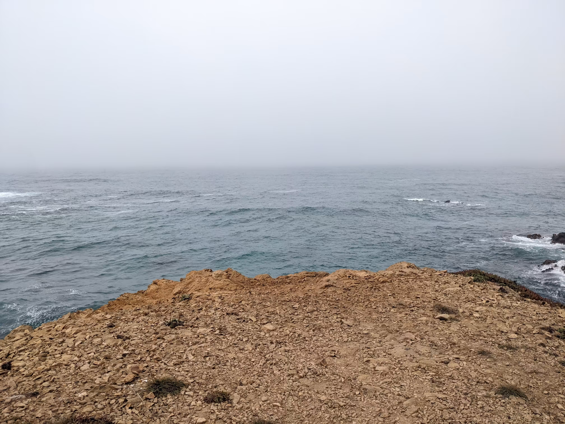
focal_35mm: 27
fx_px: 441
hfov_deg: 65.3
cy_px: 212
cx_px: 282
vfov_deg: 51.4
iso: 84
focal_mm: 4.38
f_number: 1.73
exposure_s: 1/2933
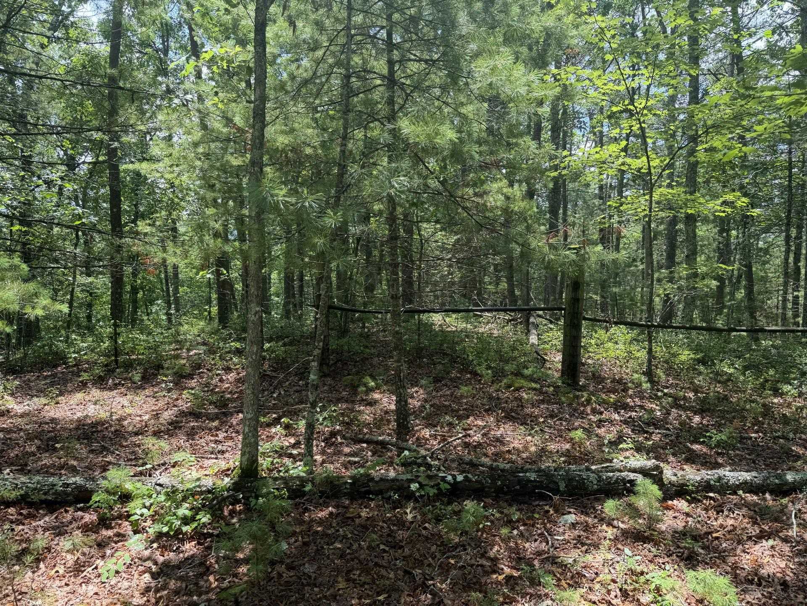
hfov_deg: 71.6
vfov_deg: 56.8
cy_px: 303
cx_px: 404
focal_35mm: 24
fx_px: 560
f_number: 1.78
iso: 80
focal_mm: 6.76
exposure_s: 1/535
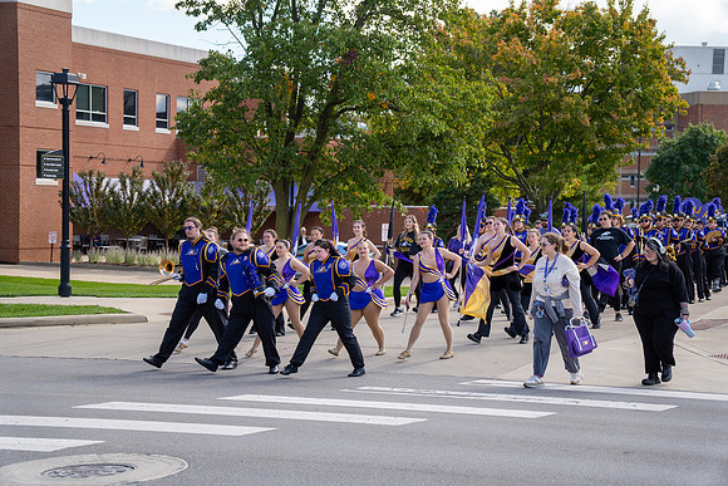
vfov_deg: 17.2
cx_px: 364
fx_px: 1608
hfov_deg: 25.5
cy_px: 243
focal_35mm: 80
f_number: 2.8
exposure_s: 1/400
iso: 100
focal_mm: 53
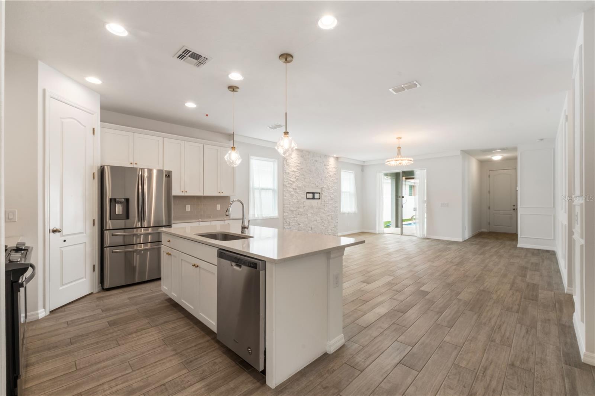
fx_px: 248
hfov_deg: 100.4
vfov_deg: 77.3
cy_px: 198
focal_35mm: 15
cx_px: 298
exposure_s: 1/1.25
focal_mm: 10
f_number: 20
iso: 250
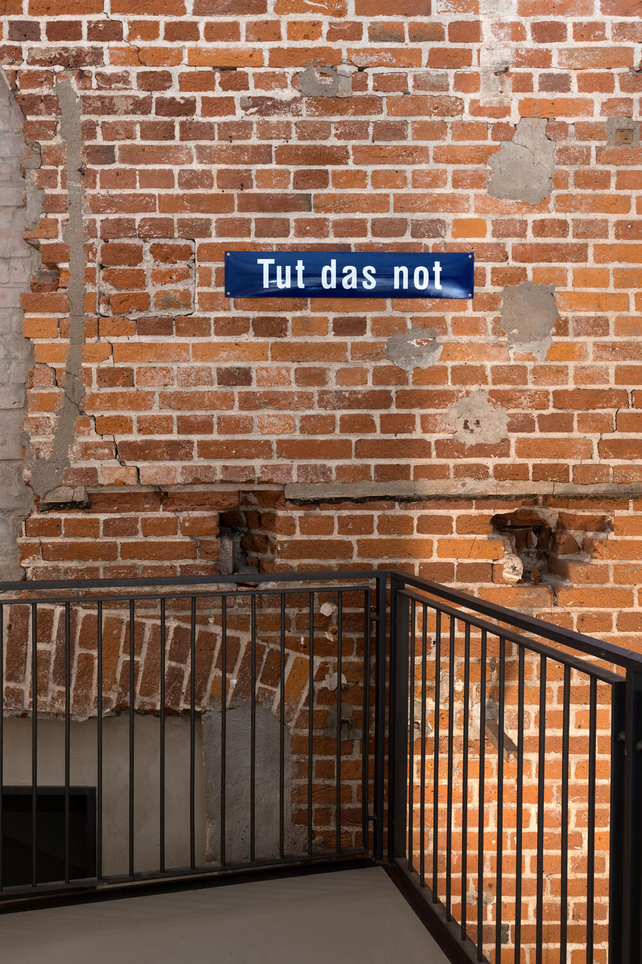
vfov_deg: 63.7
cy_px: 482
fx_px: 776
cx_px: 321
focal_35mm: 29
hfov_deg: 45.0
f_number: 8
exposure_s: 1
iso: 100
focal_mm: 29
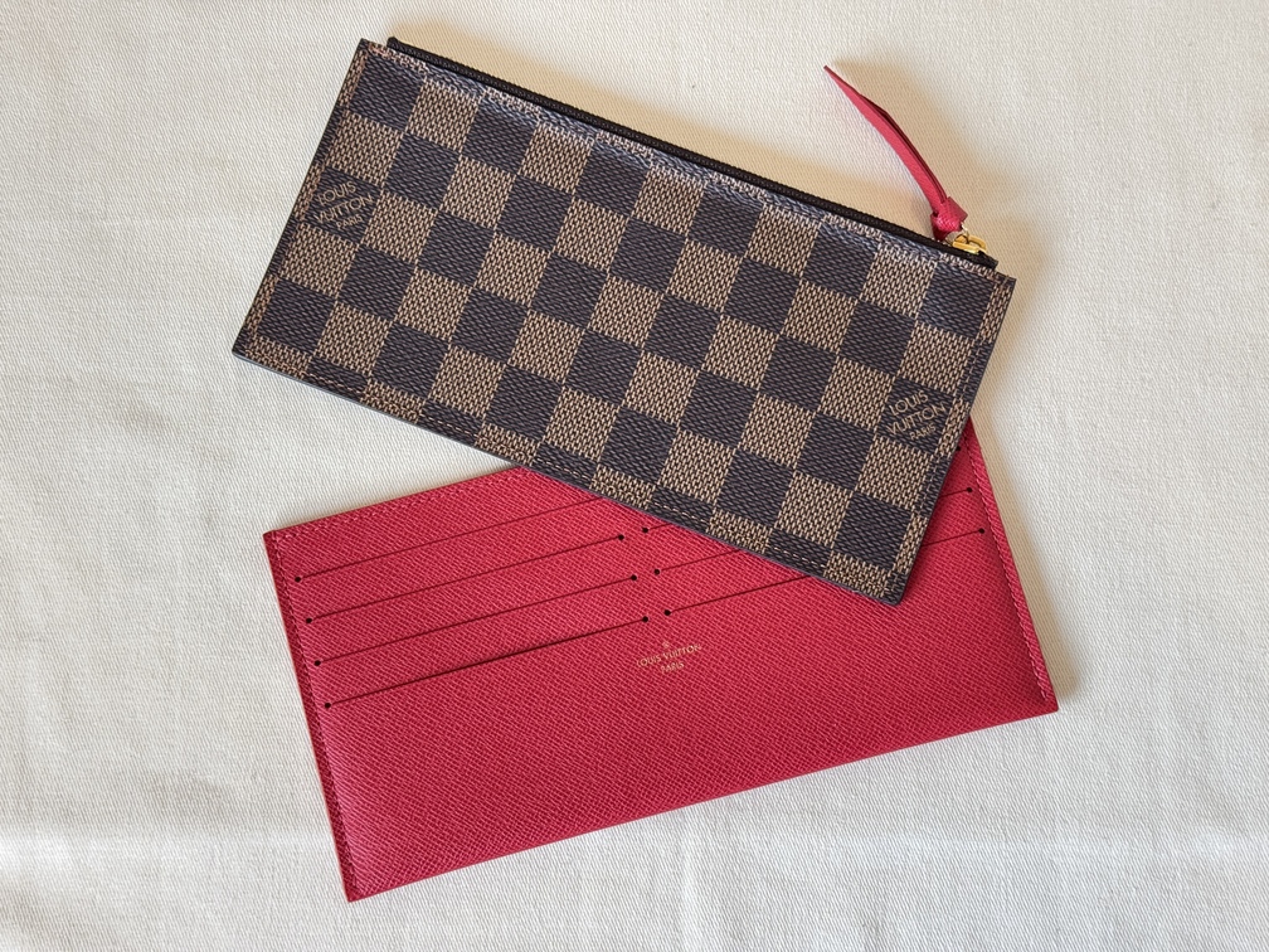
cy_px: 476
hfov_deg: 39.7
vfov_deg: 30.3
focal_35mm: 48
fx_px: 1760
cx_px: 634
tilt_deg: -81.9
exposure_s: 1/50
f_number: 1.78
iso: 160
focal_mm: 6.76
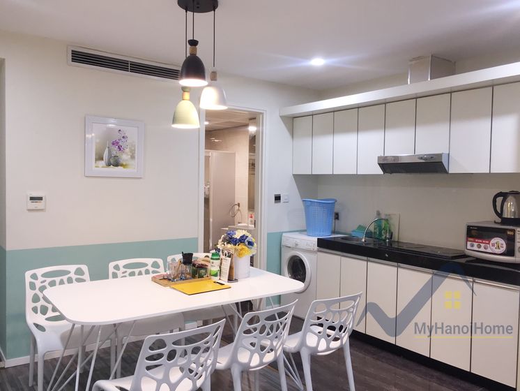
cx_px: 260
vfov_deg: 48.3
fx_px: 436
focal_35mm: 29
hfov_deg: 61.6
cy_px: 196
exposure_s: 1/33
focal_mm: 4.15
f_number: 2.2
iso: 64
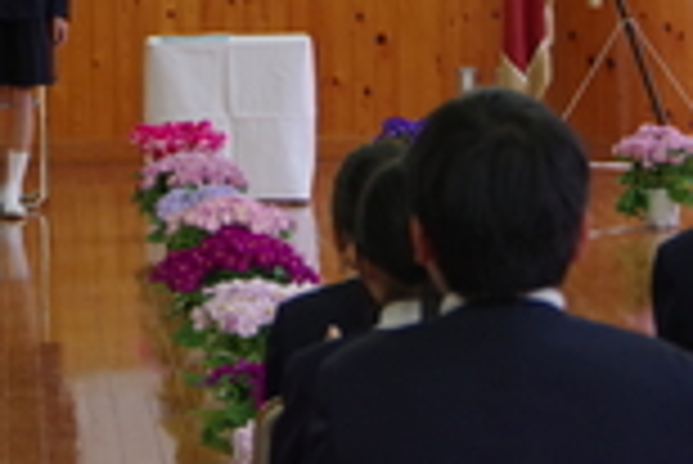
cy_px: -122
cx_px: 29
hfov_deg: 8.8
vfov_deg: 5.9
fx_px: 4489
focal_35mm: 233
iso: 1600
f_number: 4.5
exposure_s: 1/250
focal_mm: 60
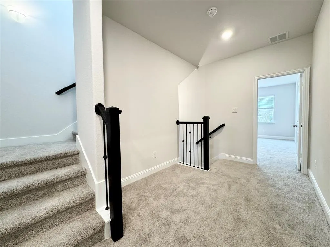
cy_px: 124
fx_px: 133
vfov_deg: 85.7
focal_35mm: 14
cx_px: 165
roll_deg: +0.9
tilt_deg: -3.0
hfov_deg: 102.1
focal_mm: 2.22
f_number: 2.2
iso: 160
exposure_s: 1/60
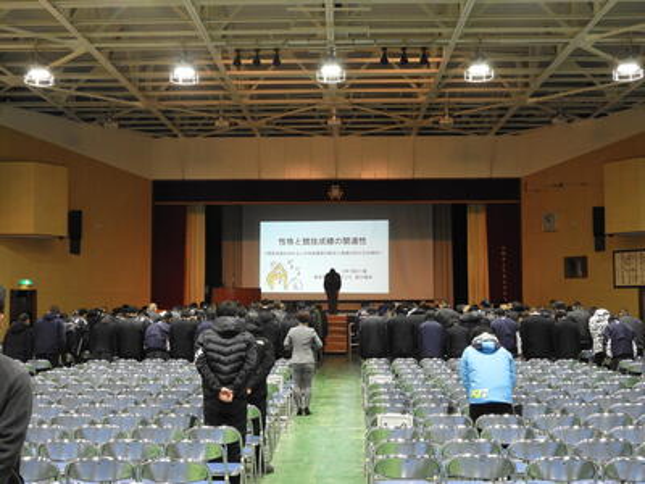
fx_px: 838
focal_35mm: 45
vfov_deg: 32.2
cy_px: 242
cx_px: 322
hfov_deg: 42.1
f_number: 4
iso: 400
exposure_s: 1/25
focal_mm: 8.1
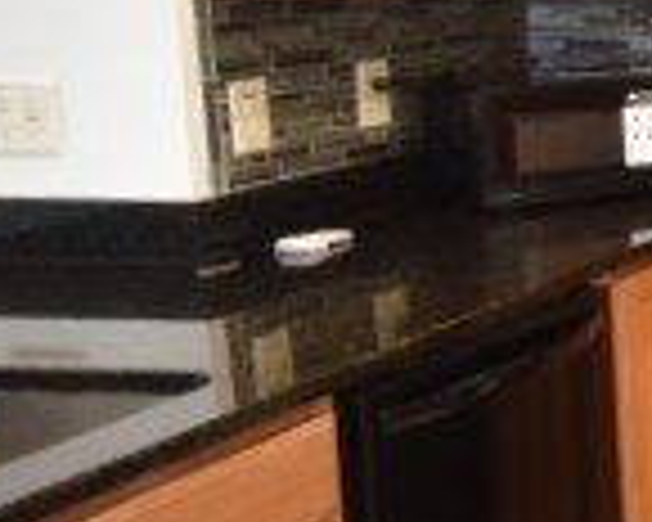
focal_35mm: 70
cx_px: 1520
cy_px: 117
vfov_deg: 21.6
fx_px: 1351
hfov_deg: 15.7
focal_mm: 10
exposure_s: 1/15
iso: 800
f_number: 3.5
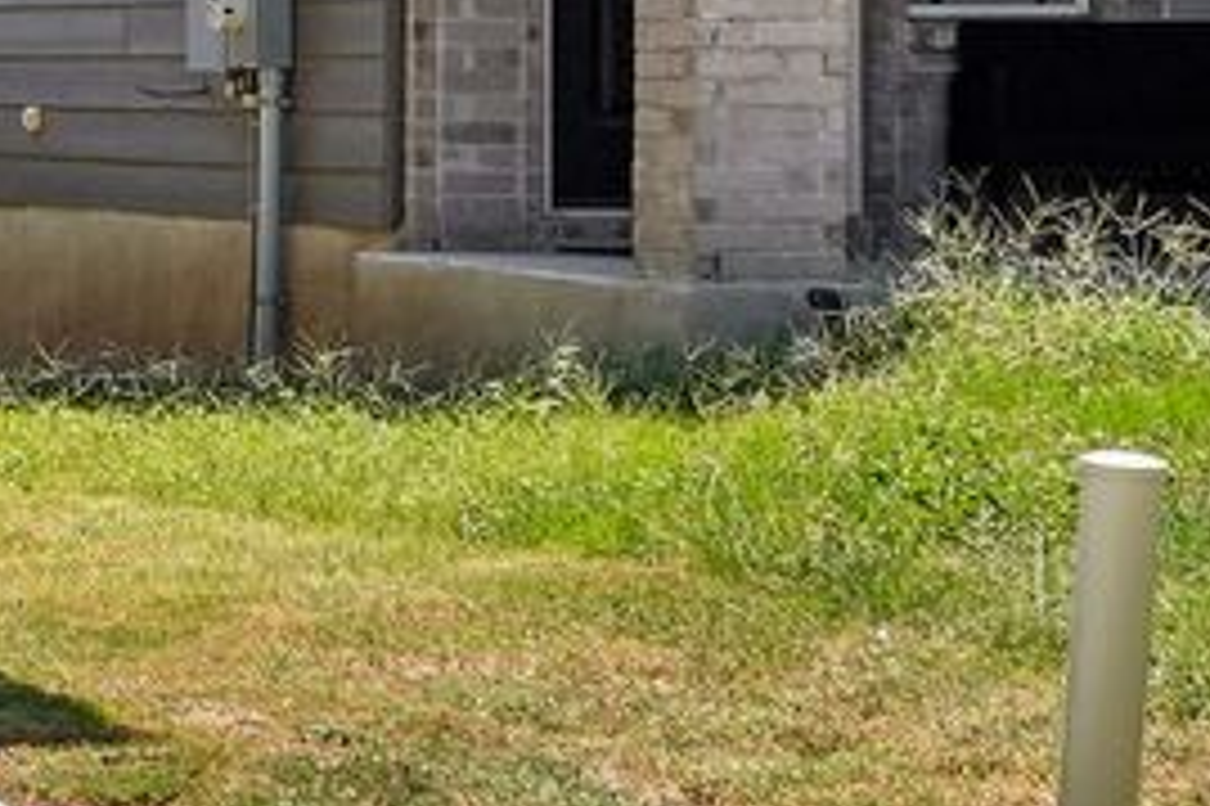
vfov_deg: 6.3
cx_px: -1943
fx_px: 7087
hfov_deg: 8.7
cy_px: -1009
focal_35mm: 211
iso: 100
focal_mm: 35
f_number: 8
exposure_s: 1/250
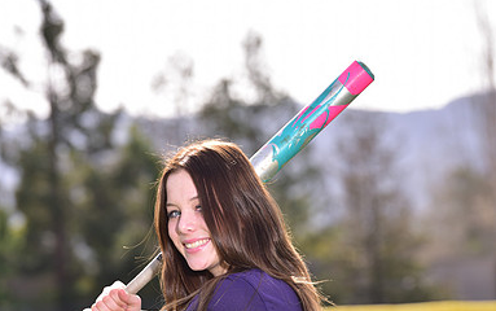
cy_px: 337
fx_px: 3233
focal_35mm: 239
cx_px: 247
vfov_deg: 5.5
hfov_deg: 8.8
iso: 80
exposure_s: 1/250
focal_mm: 155
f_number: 5
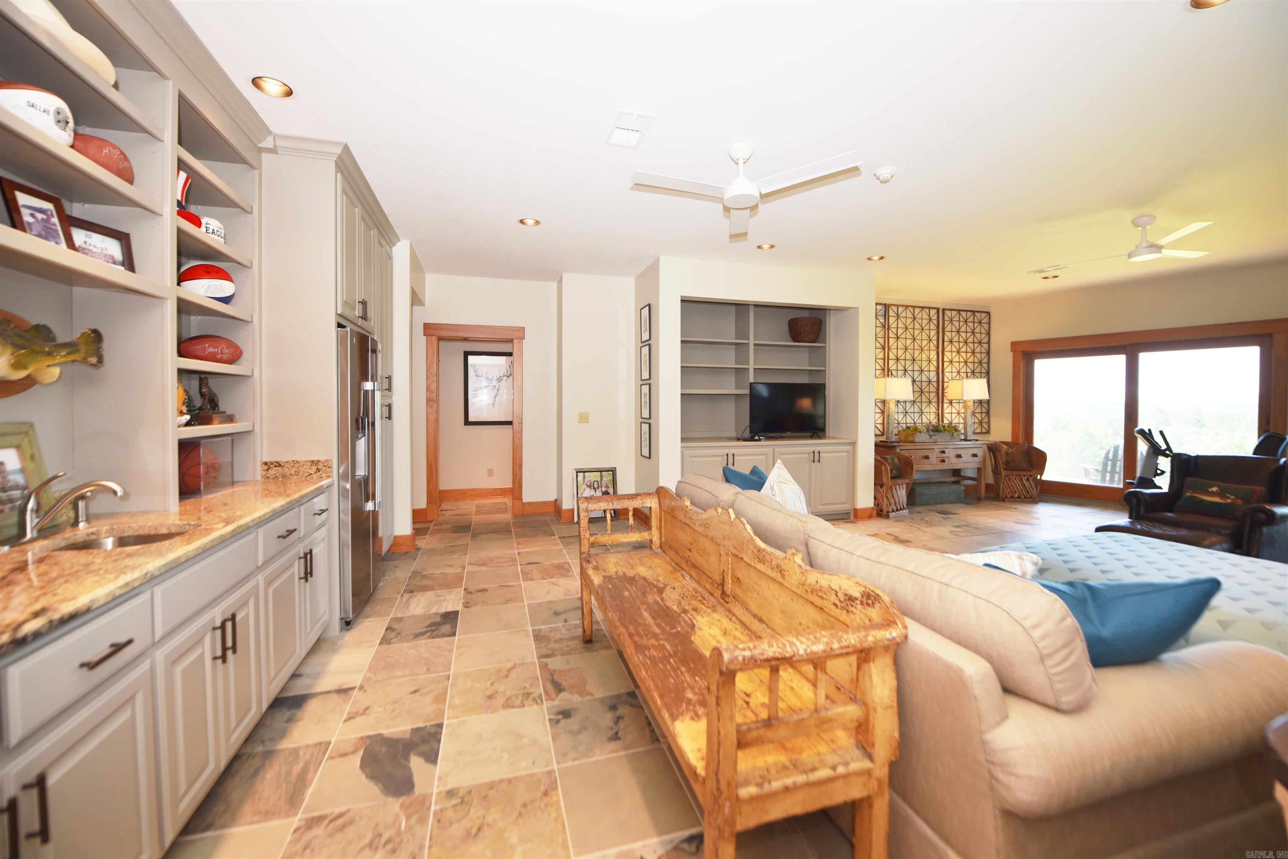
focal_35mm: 14
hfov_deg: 104.2
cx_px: 644
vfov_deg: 81.2
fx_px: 501
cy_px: 430
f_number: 4.5
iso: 125
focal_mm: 14
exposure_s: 1/60
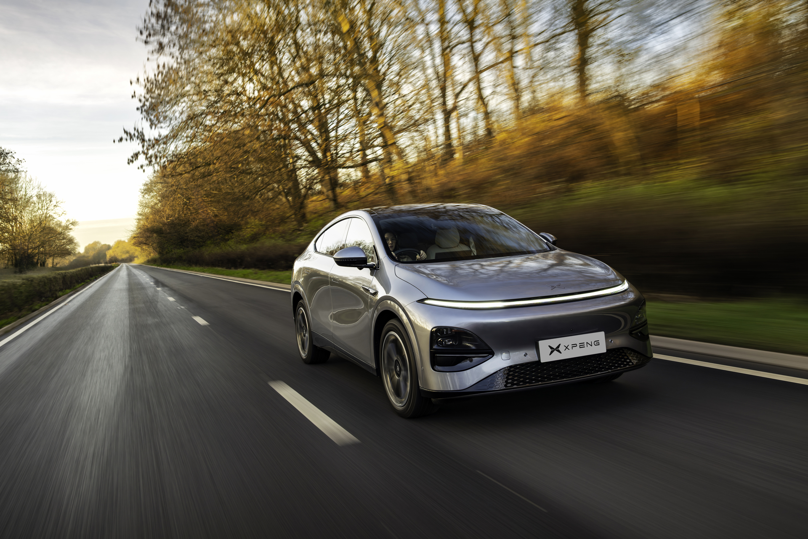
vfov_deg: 43.6
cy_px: 270
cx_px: 404
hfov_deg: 61.9
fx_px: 673
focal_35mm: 30
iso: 200
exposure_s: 1/30
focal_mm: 30
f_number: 5.6
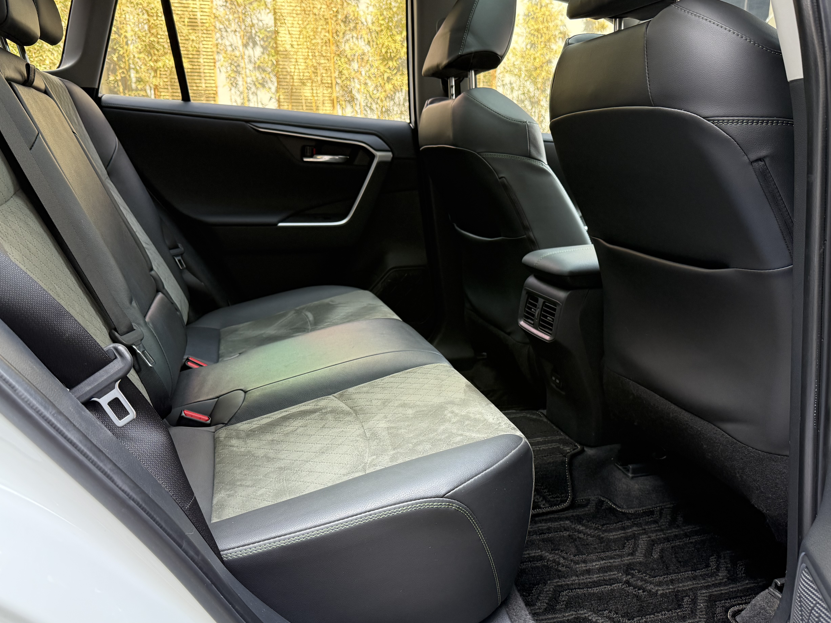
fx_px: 672
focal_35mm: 28
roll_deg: -0.3
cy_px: 323
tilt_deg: -13.6
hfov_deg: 63.4
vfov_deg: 49.7
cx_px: 430
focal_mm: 6.76
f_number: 1.78
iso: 200
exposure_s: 1/64
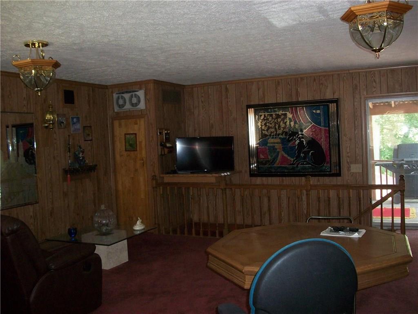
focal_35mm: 32
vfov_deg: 44.2
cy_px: 157
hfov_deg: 56.8
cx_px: 209
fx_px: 386
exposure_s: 1/30
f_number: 2.9
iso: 200
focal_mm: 5.7
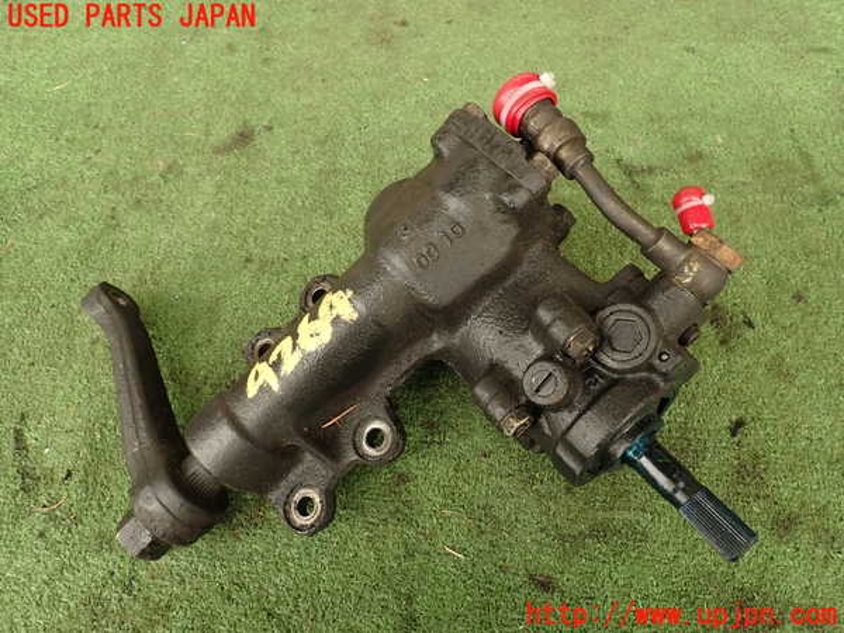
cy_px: 316
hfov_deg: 69.4
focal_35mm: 25
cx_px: 422
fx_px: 610
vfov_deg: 54.9
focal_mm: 4.5
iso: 100
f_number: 2.8
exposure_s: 1/80
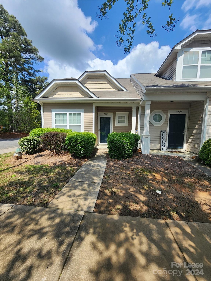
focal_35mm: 13
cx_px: 106
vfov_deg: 106.2
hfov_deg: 89.9
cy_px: 140
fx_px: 106
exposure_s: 1/1606
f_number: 2.2
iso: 50
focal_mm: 2.2
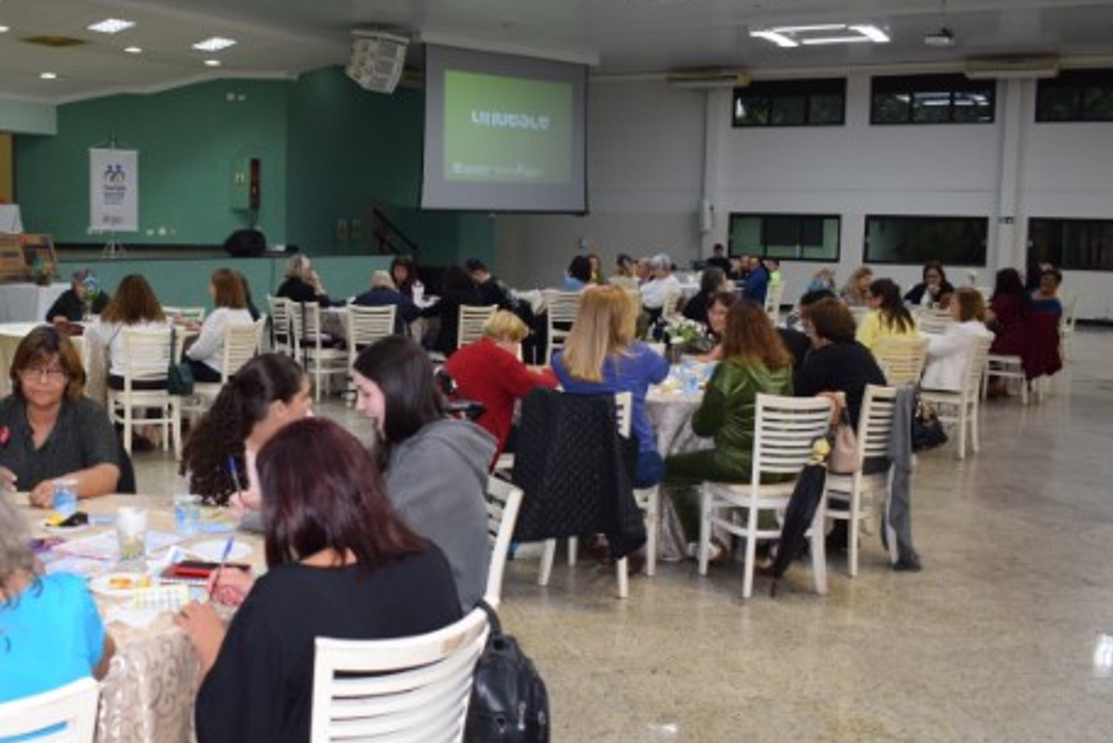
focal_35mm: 42
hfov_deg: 45.7
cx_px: 370
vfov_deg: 31.9
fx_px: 1299
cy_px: 369
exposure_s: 1/80
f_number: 4.5
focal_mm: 20
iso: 800
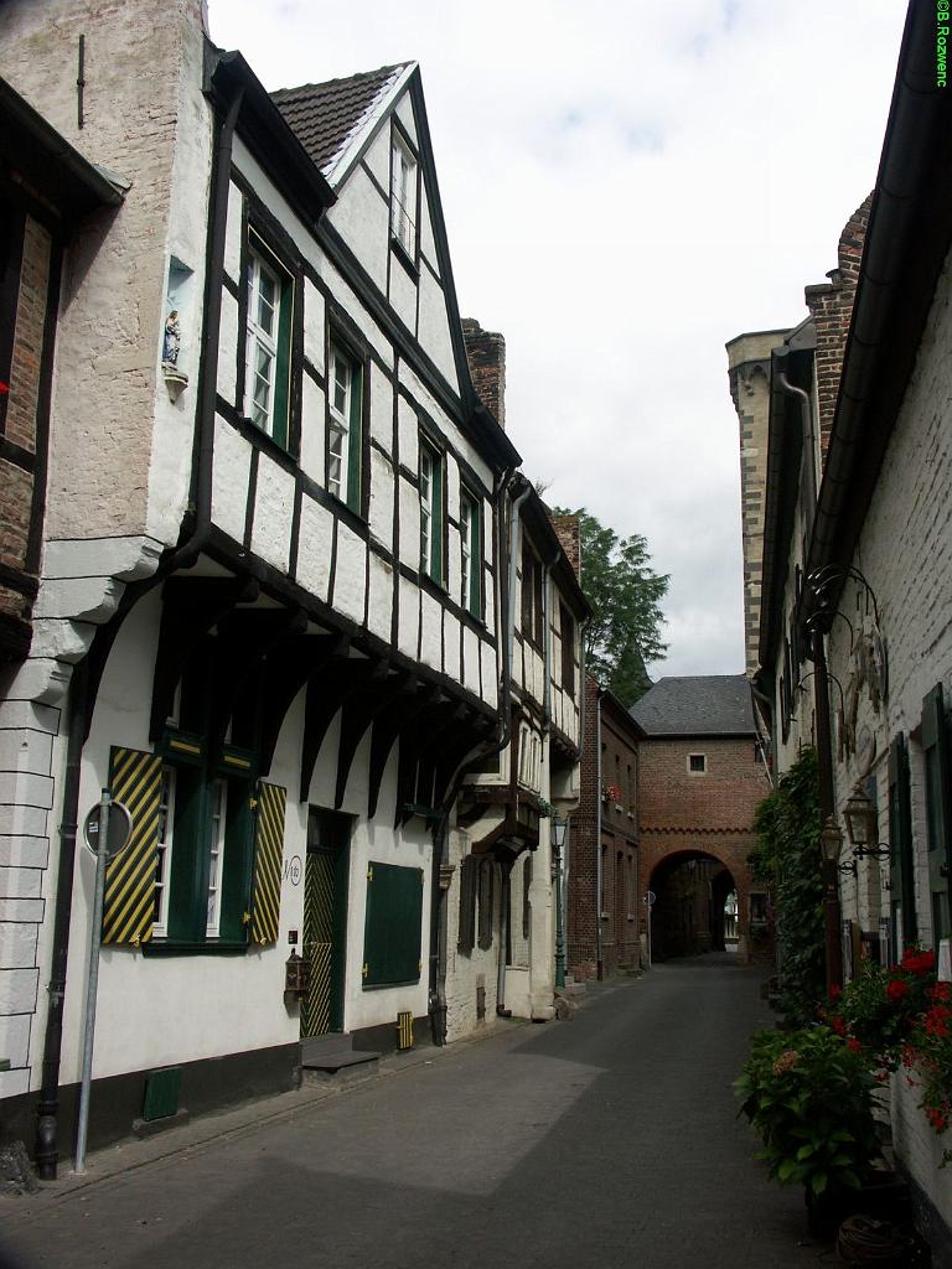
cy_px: 634
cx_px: 476
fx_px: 1283
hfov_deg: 40.7
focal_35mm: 35
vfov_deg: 52.6
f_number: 6.3
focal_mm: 9.04
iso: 64
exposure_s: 1/250
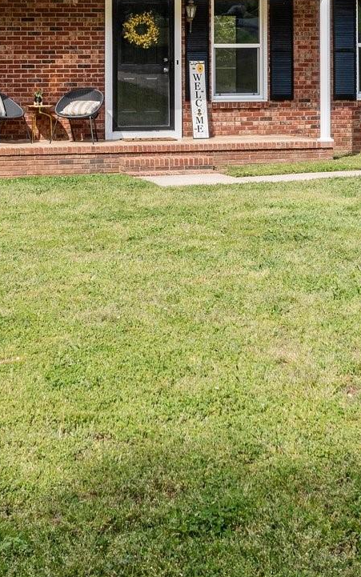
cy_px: 52
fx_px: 1274
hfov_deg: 16.1
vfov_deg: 24.7
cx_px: 180
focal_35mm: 81
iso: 100
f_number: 5
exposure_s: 1/320
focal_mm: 10.26
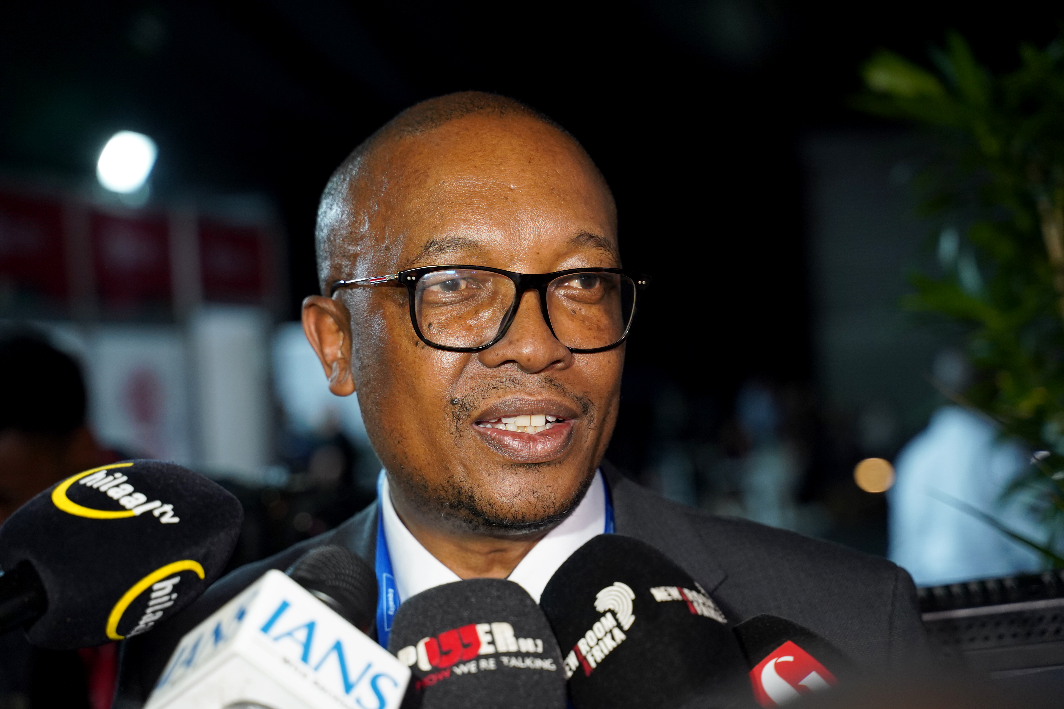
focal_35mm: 75
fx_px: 2216
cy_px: 354
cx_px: 532
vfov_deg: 18.2
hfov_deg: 27.0
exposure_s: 1/320
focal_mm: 75
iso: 2000
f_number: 4
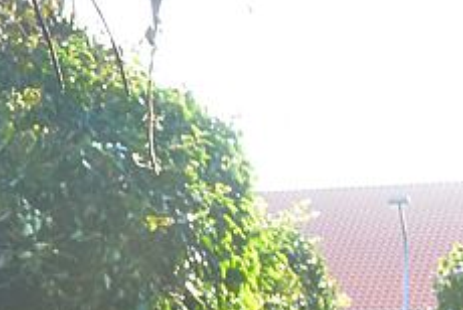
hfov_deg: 12.2
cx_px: -441
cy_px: 714
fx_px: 1932
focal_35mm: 150
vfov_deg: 8.5
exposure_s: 1/125
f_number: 5.6
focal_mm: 18
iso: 400
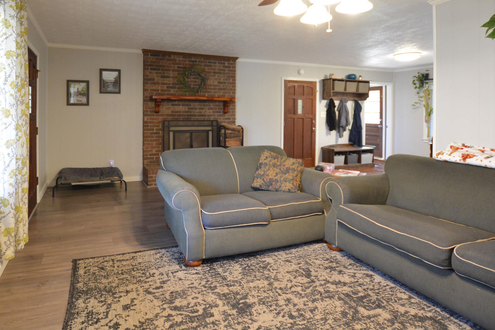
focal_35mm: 20
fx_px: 275
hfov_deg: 82.6
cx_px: 191
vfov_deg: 60.5
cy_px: 111
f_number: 3.5
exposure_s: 1/25
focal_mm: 10
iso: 800
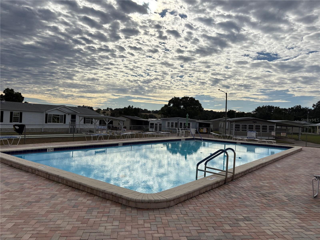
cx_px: 160
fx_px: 240
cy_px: 120
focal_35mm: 26
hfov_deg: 67.3
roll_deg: -2.9
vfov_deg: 53.1
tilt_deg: -1.4
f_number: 1.6
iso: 50
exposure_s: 1/14493
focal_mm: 5.96
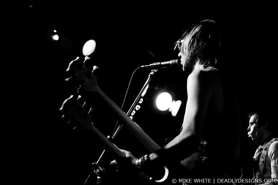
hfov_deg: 27.0
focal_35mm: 75
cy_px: 92
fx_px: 578
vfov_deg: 18.1
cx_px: 139
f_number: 1.8
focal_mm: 50
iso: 1000
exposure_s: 1/125
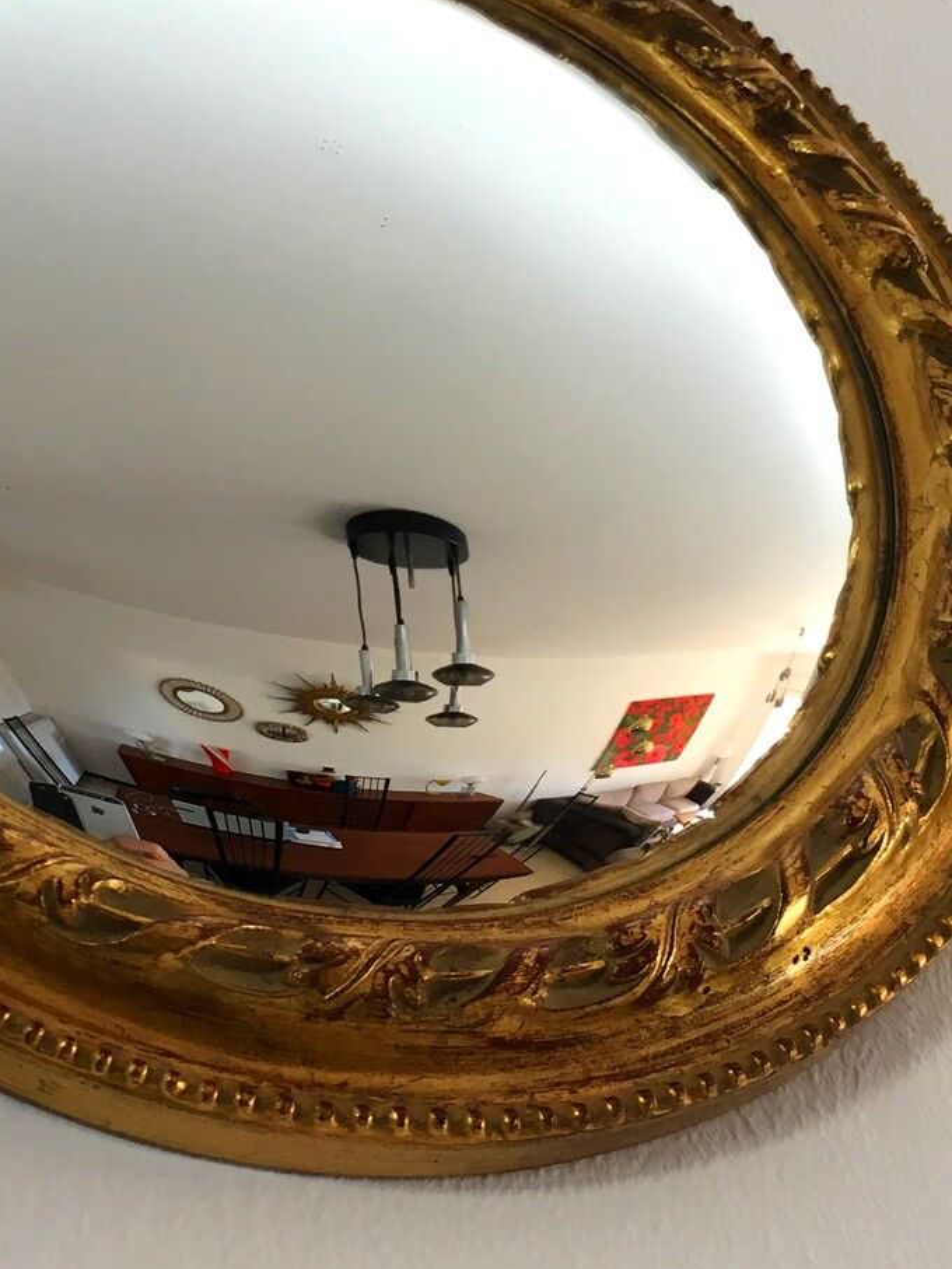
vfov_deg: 30.1
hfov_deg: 22.7
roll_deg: +8.4
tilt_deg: +40.2
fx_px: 2346
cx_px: 232
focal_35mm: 64
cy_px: 457
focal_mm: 4.15
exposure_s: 1/33
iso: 25
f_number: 2.2
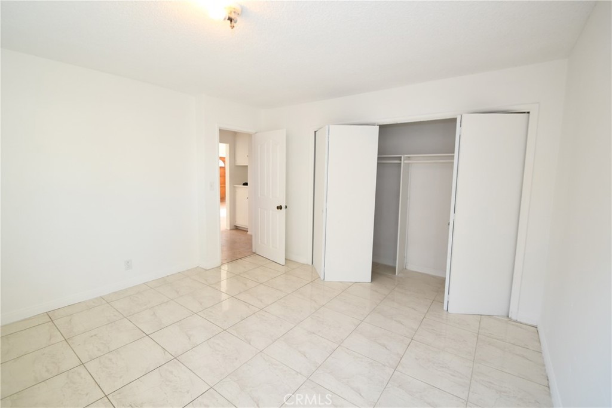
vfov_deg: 77.3
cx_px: 306
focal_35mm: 15
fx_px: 255
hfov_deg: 100.4
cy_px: 204
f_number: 5.6
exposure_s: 1/60
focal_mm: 10
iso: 500
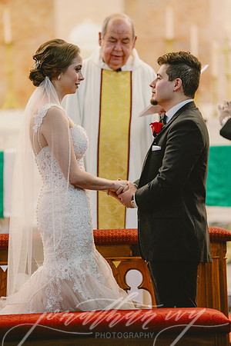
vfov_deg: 10.3
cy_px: 173
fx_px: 1925
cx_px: 116
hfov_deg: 6.9
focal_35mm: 200
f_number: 2.8
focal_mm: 200
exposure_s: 1/125
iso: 1600
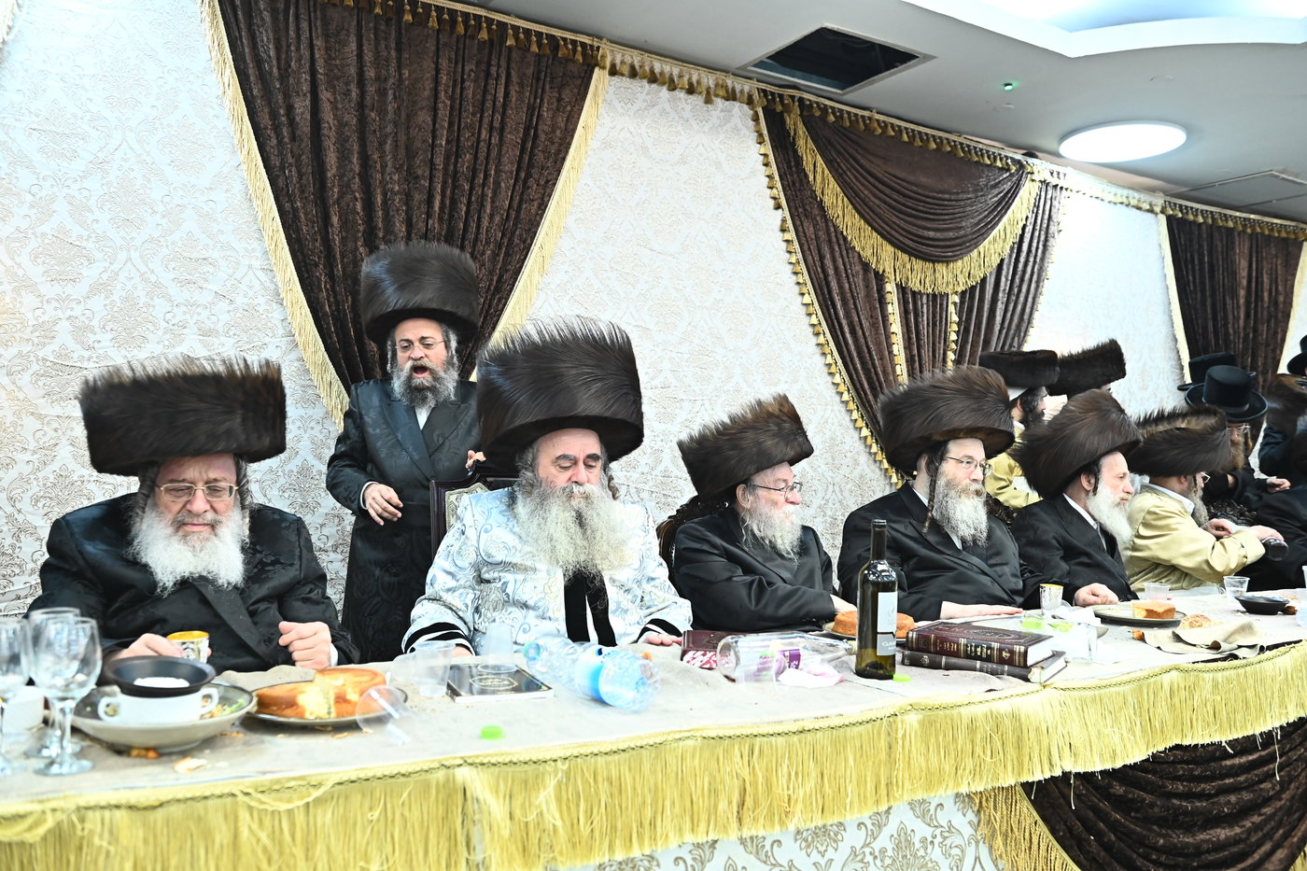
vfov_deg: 45.0
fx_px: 1053
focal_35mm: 29
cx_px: 654
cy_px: 436
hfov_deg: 63.7
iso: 2000
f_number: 4
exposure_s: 1/200
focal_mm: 29
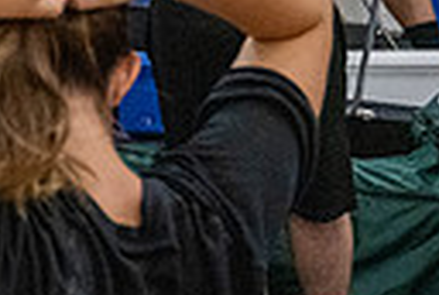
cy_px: -256
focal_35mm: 122
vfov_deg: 10.5
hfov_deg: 14.4
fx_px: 1491
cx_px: -388
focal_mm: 27
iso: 8000
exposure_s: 1/800
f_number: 4
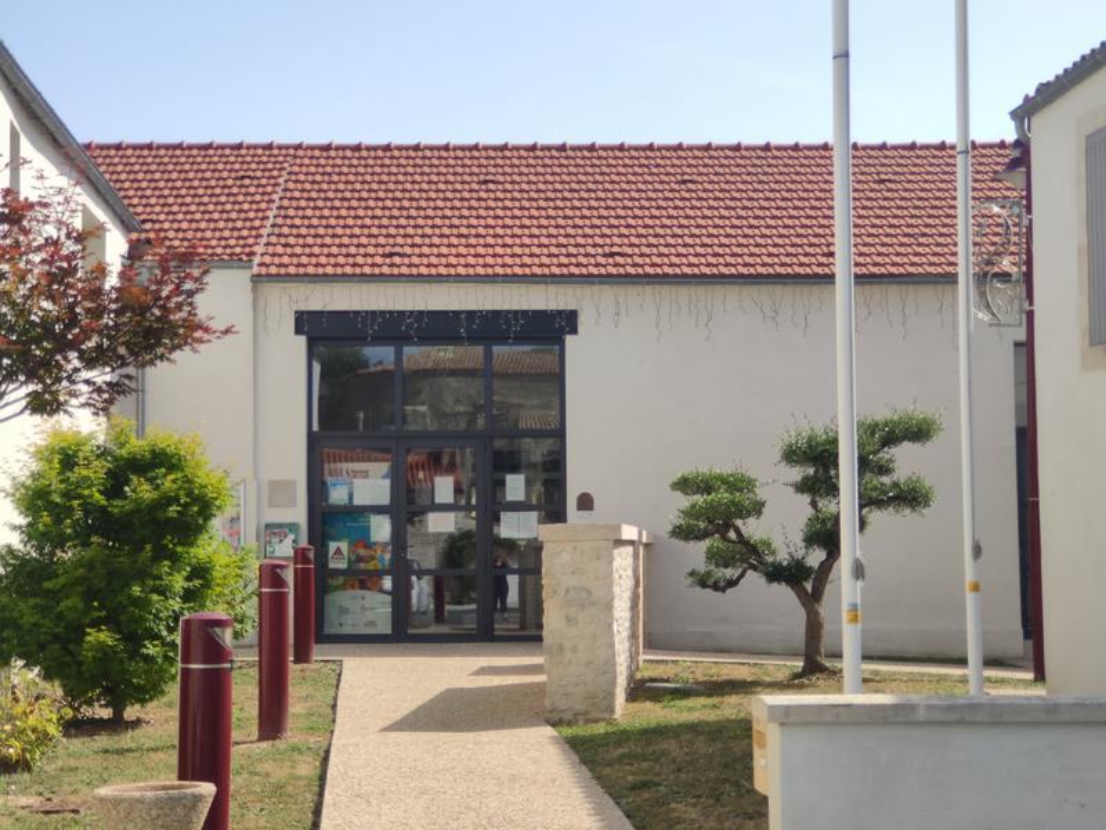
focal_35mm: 52
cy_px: 415
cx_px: 553
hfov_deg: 36.8
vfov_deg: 28.0
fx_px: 1661
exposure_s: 1/792
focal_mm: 5.55
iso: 100
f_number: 2.4
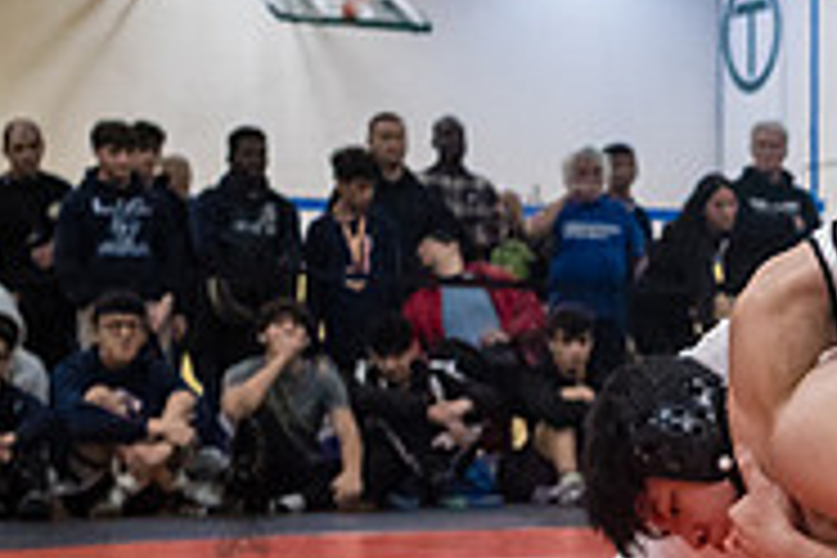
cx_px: 1037
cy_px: 474
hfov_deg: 16.3
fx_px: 2790
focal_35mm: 120
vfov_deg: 11.4
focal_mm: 35
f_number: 4
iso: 8000
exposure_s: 1/400
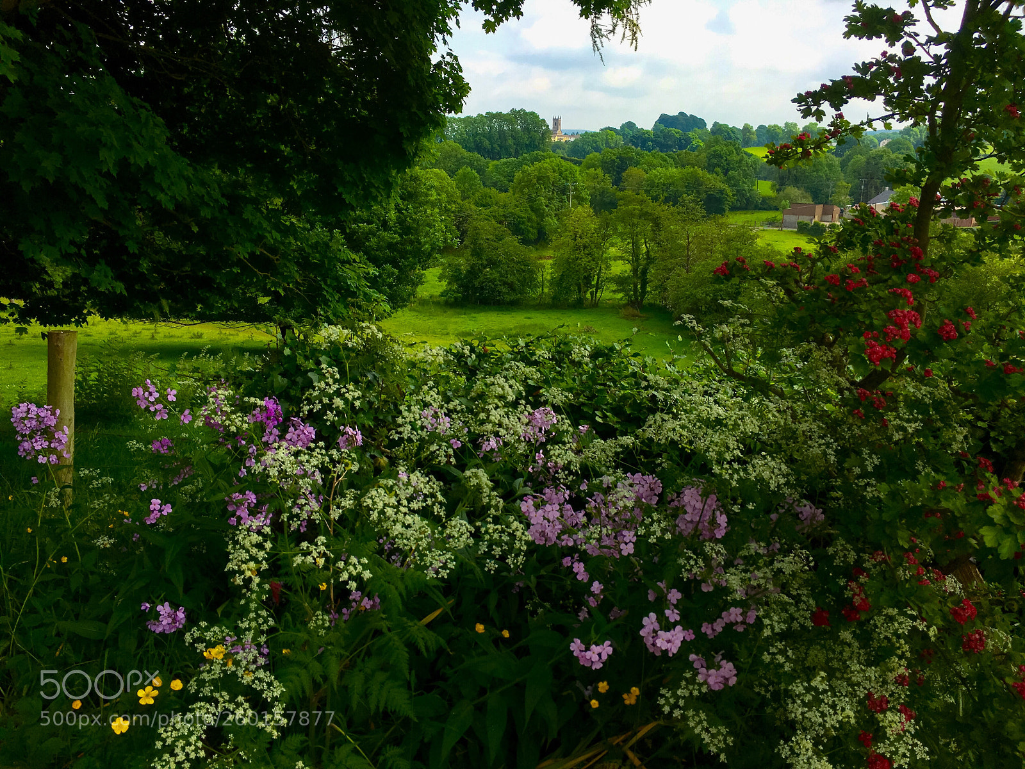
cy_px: 384
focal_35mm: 29
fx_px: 859
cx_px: 512
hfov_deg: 61.7
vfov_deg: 48.2
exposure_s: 1/1709
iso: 25
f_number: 2.2
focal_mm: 4.15
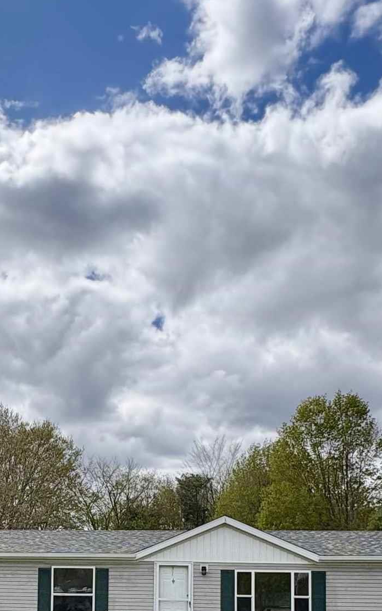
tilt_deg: +5.4
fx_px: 683
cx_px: 60
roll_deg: -1.5
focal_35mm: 41
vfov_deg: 43.7
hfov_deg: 30.3
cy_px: 557
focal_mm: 2.22
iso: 50
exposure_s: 1/2874
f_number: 2.2
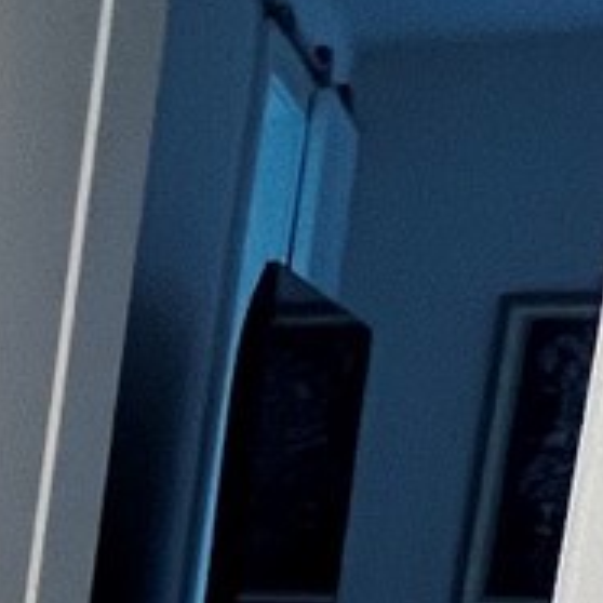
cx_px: -1177
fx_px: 1951
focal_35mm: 99
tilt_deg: -9.7
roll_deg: -0.8
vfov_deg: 16.5
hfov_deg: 11.3
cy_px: 814
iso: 200
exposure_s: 1/120
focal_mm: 1.57
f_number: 1.8
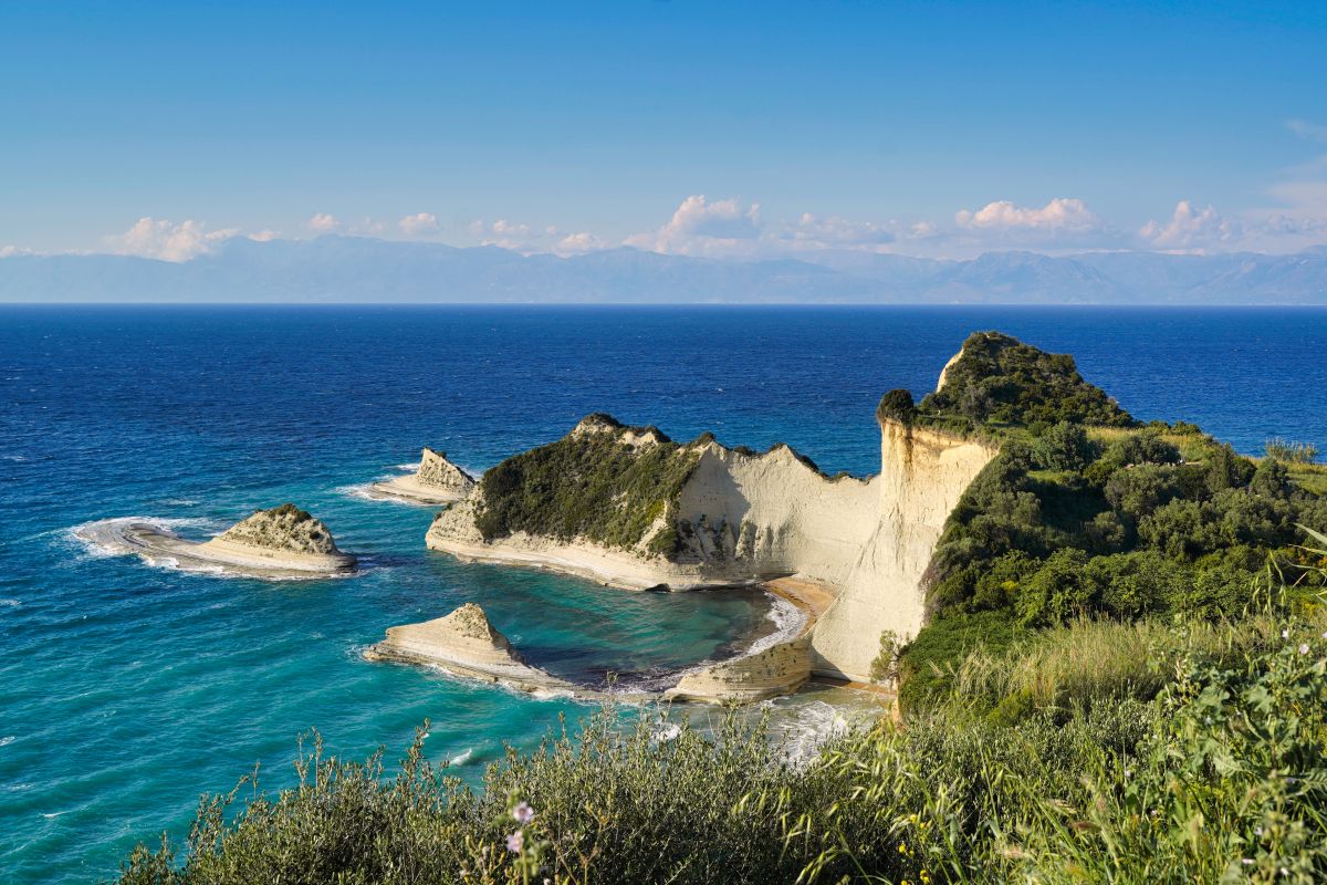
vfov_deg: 38.9
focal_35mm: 34
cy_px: 442
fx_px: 1253
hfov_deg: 55.8
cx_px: 664
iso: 125
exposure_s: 1/400
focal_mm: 34
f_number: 7.1
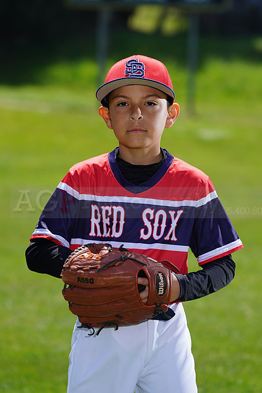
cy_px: 196
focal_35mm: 226
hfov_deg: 6.1
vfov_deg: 9.1
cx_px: 131
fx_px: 2466
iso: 100
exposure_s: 1/250
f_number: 7.1
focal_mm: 226
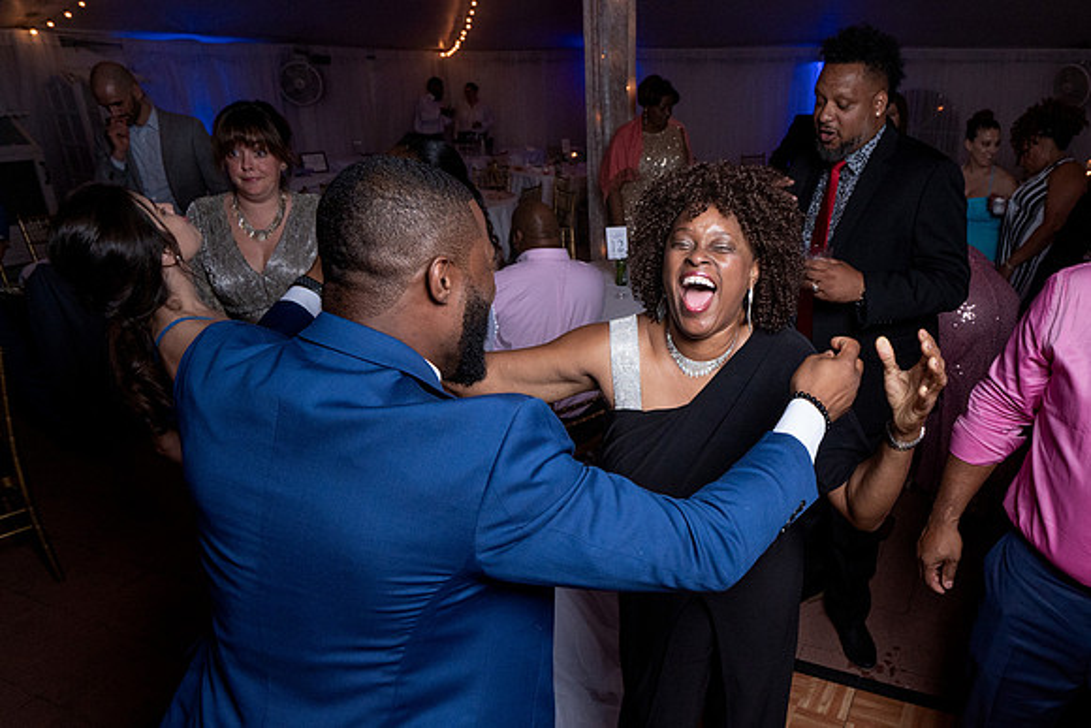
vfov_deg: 50.0
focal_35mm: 26
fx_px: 780
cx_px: 681
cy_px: 400
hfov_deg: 68.9
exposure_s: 1/200
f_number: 5.6
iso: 2000
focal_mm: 19
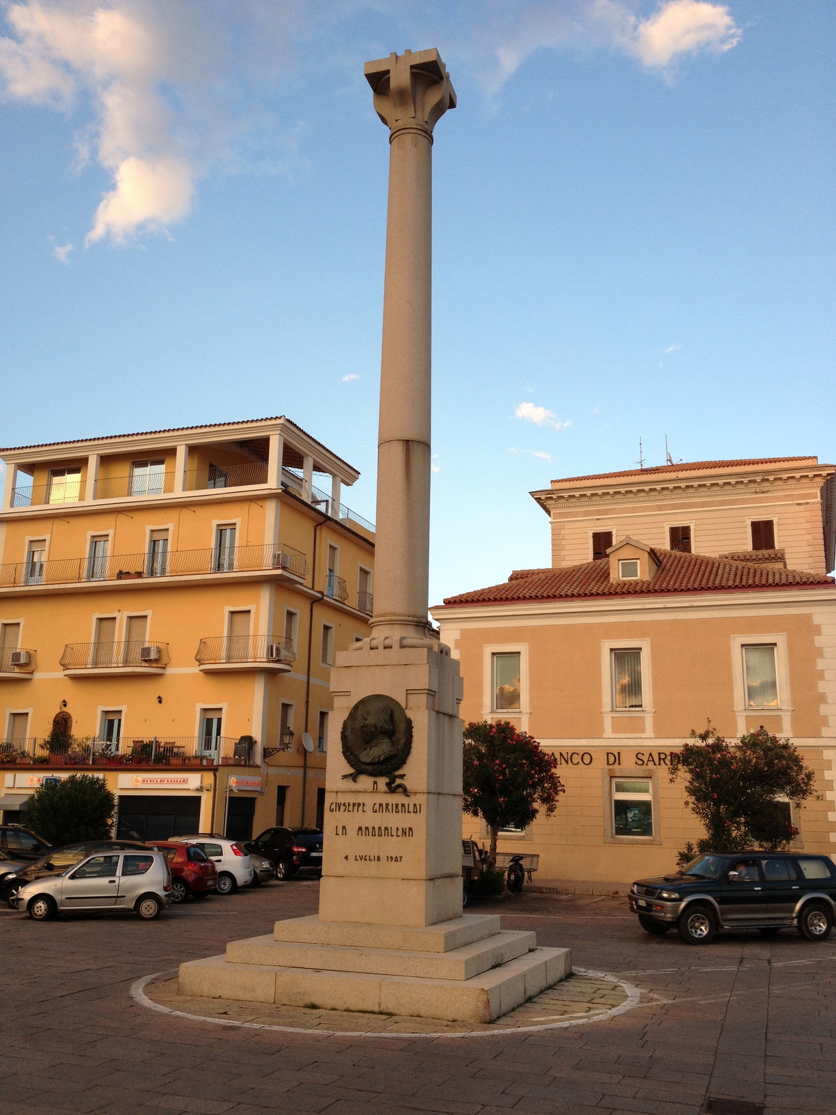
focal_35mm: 35
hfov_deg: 40.7
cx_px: 418
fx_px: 1127
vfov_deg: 52.6
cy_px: 558
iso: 64
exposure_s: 1/183
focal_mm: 4.28
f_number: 2.4
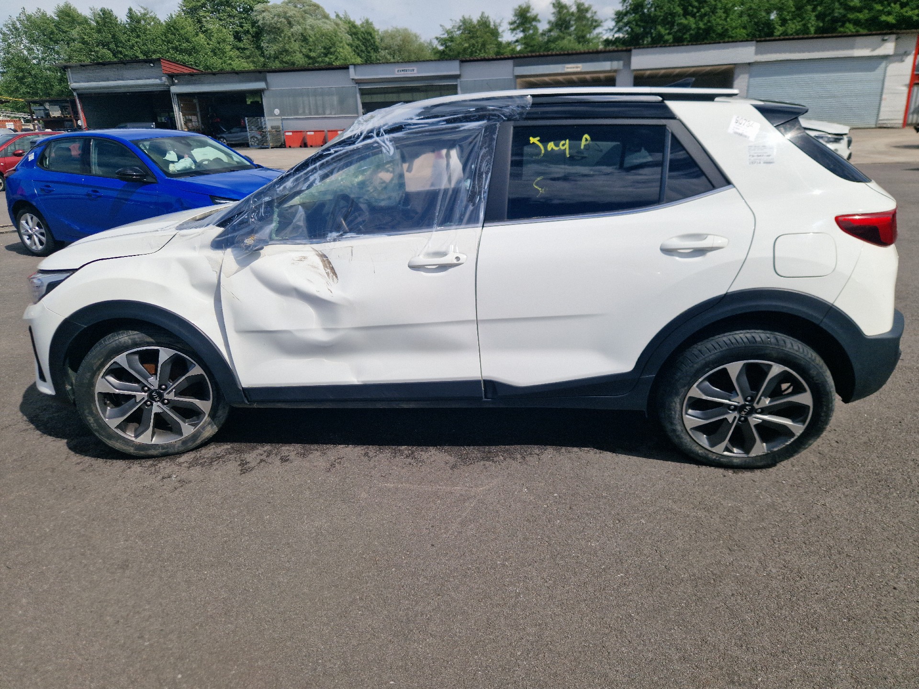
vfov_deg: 58.9
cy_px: 344
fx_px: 611
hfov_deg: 73.9
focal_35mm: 23
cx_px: 460
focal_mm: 5.4
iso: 50
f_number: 1.8
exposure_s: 1/3333
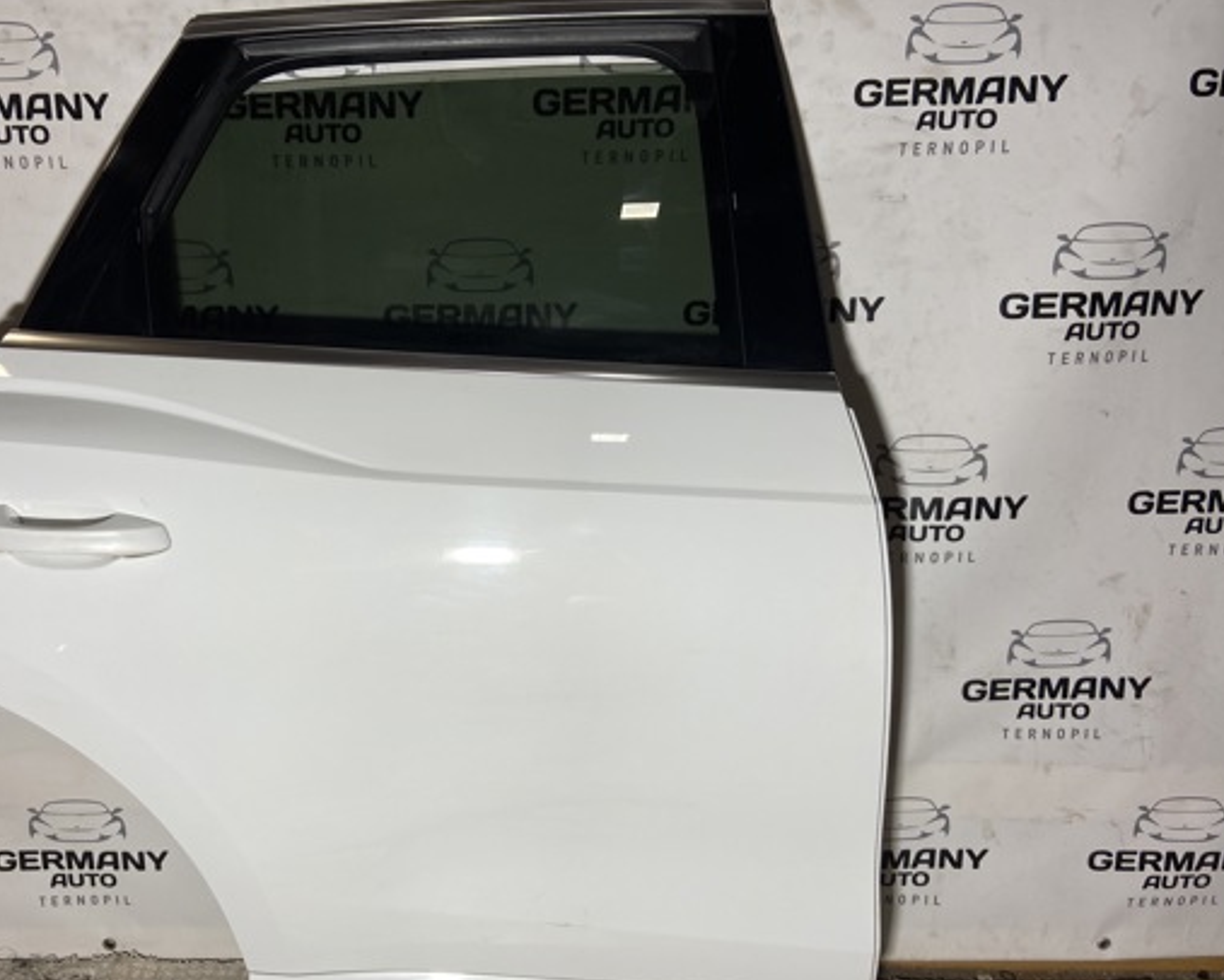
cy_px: 566
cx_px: 488
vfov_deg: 45.7
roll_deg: +0.3
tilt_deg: -16.6
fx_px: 1160
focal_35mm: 32
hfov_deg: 55.2
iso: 32
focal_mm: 4.25
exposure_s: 1/100
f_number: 1.8
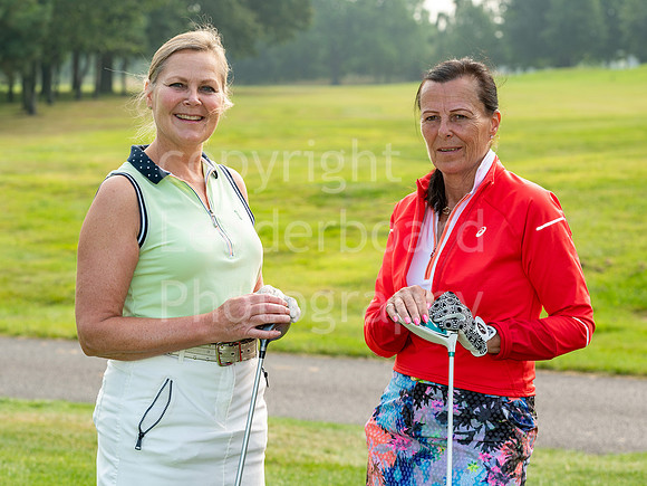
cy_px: 225
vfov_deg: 11.0
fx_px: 2523
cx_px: 353
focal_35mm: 135
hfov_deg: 14.6
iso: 200
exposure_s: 1/200
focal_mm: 116
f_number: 8
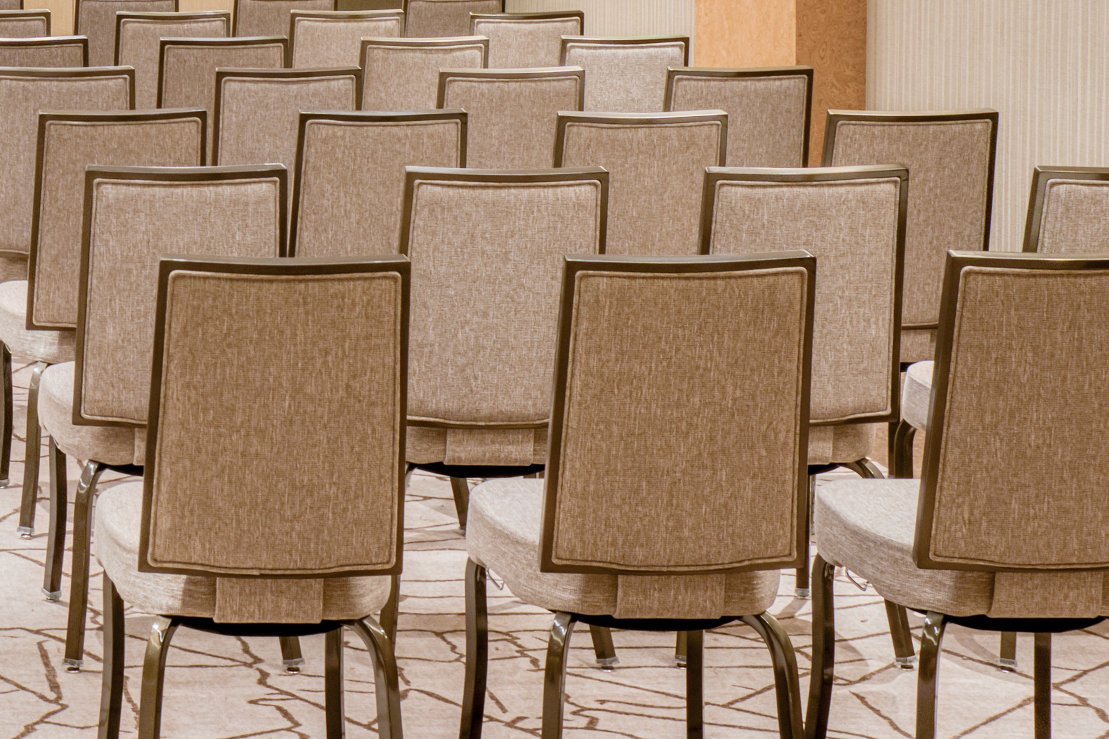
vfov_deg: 14.0
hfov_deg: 19.9
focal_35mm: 95
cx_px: -281
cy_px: -105
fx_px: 2935
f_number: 10
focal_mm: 34.1
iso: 1600
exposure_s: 1/13
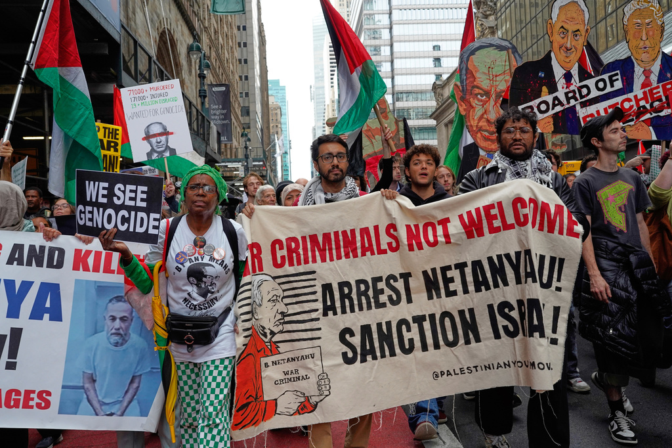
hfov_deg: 54.4
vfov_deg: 37.8
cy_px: 224
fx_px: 653
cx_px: 336
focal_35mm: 35
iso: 1250
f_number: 6.3
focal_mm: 35
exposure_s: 1/250
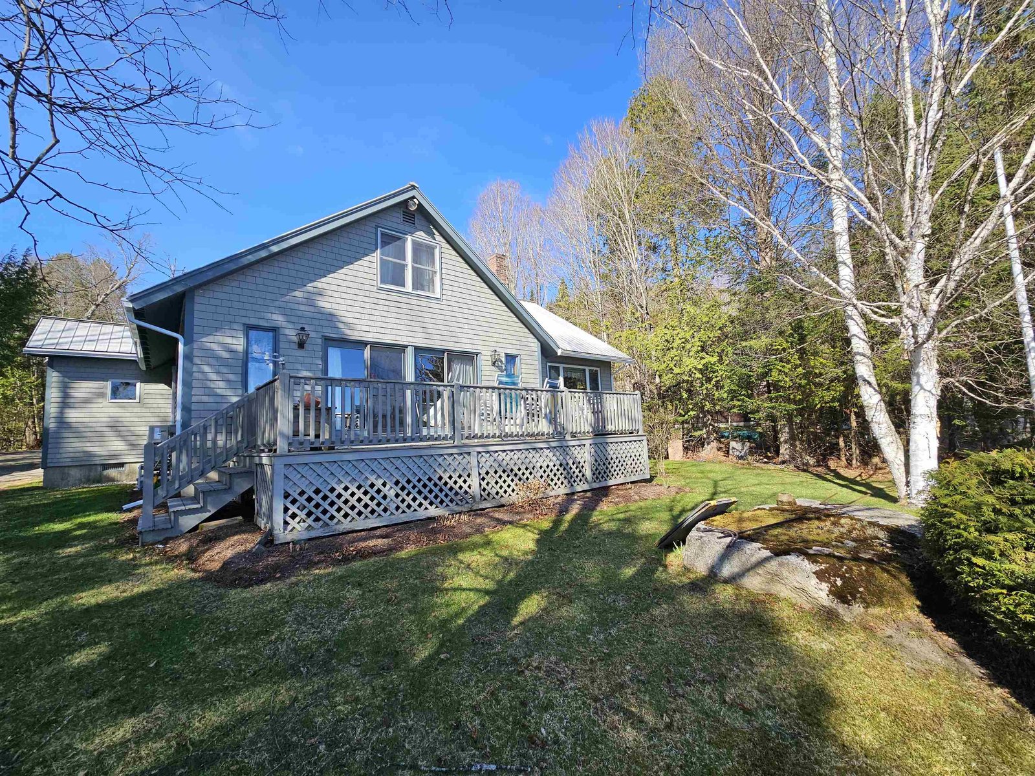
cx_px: 518
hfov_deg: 106.2
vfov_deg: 89.9
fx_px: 389
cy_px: 388
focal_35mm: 13
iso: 50
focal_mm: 2.2
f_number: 2.2
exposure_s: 1/986
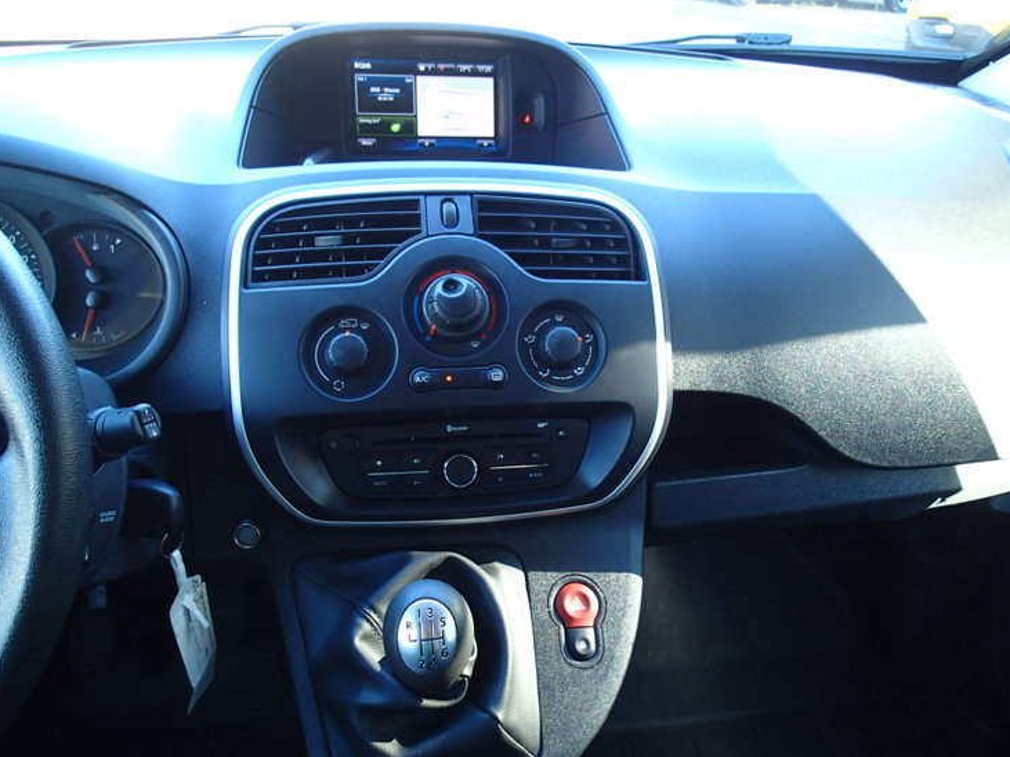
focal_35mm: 26
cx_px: 510
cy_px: 381
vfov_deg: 53.0
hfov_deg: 67.3
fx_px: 758
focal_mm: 4.5
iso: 160
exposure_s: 1/60
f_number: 2
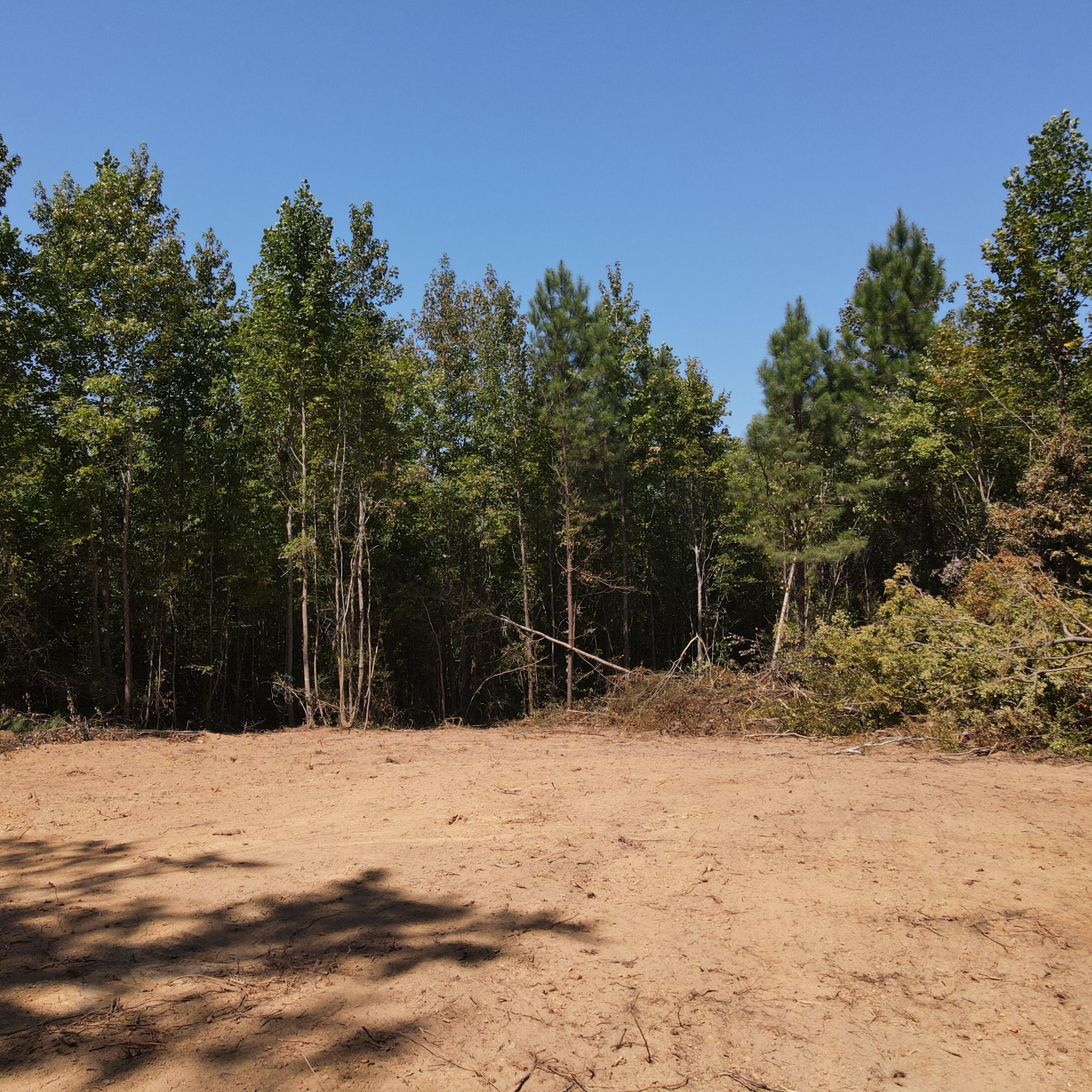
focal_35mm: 29
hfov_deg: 55.3
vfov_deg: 55.6
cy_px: 548
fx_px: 1035
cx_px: 449
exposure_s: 1/640
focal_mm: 4.5
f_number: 2.8
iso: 100
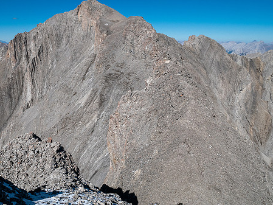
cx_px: 105
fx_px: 245
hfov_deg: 57.7
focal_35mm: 31
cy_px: 78
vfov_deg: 45.1
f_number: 8
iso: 200
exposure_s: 1/800
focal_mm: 12
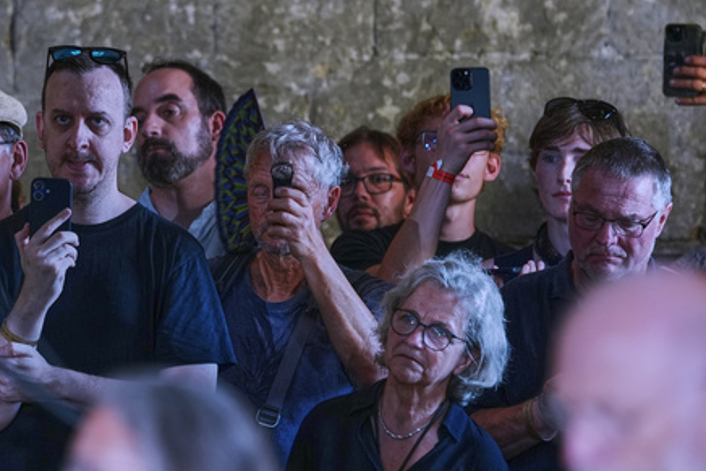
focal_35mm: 352
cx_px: 62
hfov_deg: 5.8
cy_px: 257
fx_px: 6905
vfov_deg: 3.9
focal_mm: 150
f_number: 2.2
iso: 640
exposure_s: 1/200
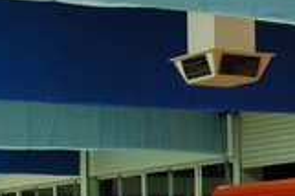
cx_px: 156
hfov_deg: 12.0
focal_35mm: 172
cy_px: 332
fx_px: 1408
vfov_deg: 7.8
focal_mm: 18
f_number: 5
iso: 400
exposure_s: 1/8
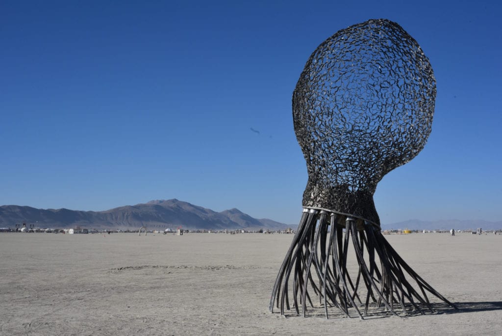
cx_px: 251
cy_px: 168
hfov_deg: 39.6
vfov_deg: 27.0
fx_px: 698
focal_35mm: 50
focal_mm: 50
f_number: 16
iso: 1000
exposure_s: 1/1250
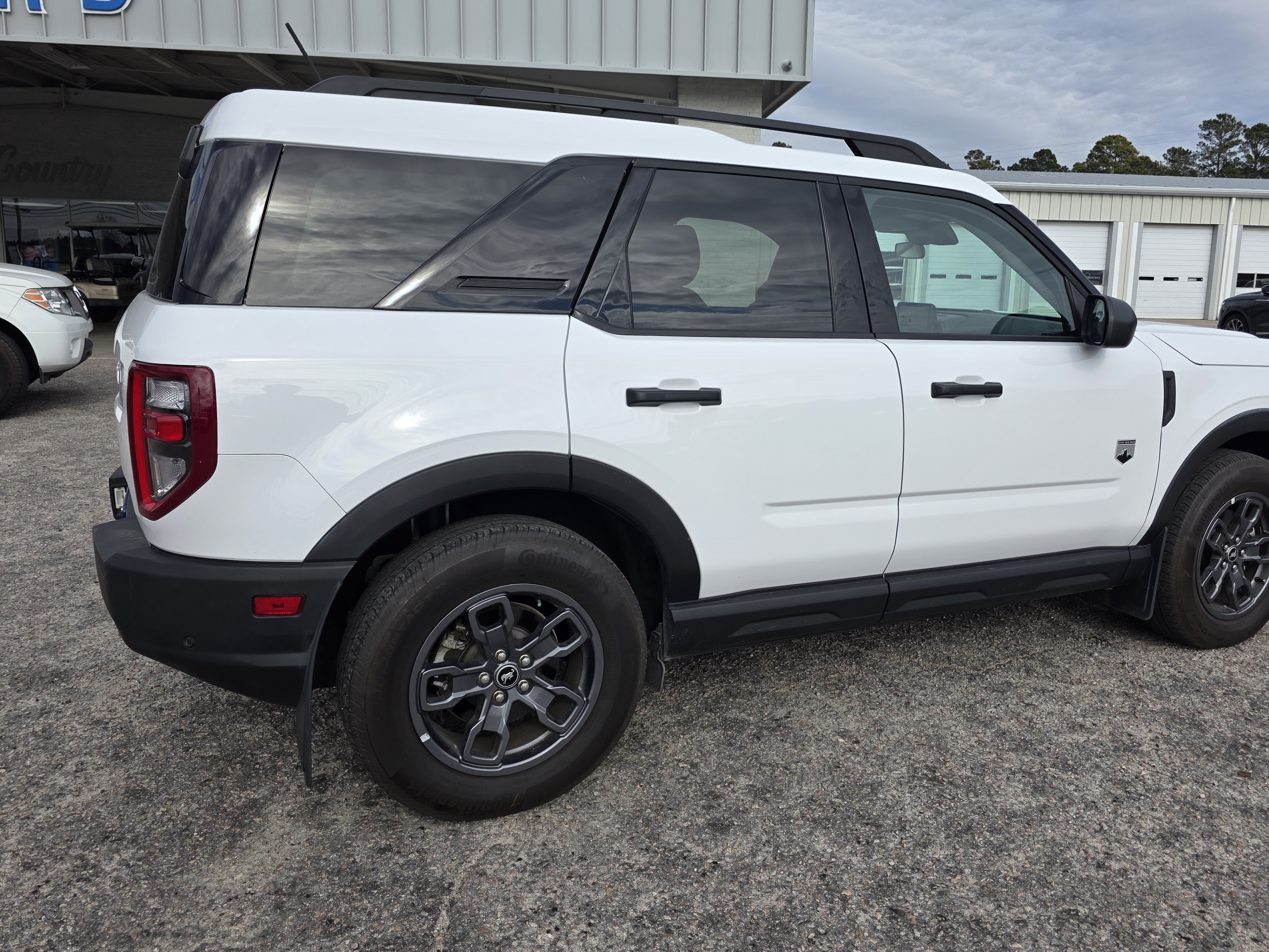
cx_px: 682
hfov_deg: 67.2
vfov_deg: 53.0
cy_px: 440
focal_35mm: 26
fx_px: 953
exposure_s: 1/6355
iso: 80
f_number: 1.7
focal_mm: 6.3
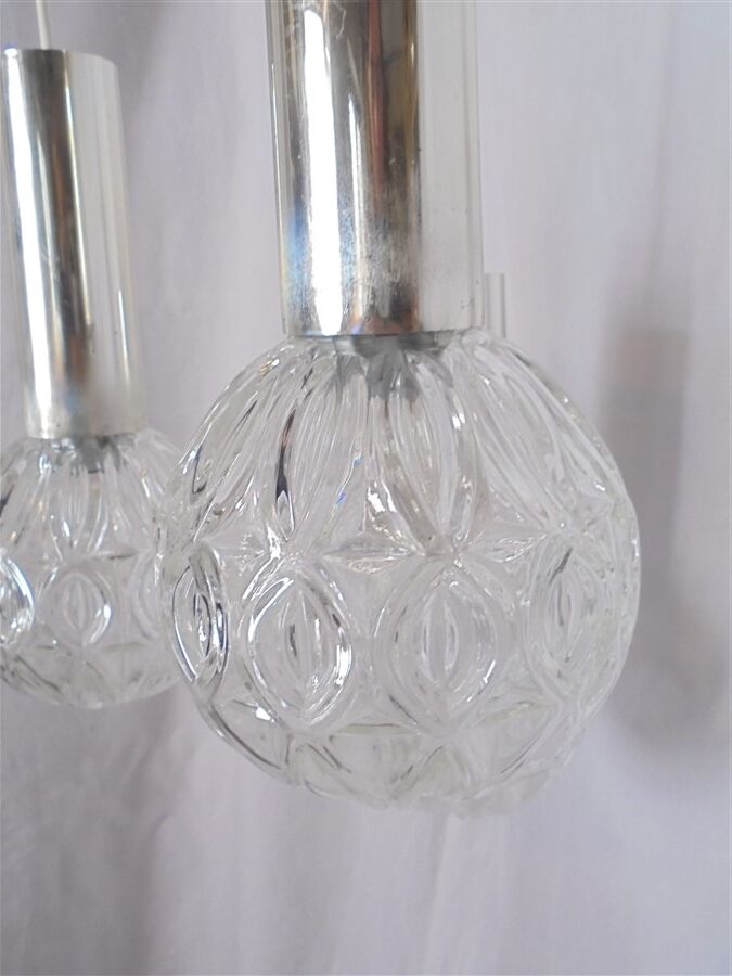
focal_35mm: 29
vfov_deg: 61.7
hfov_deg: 48.2
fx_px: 818
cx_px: 366
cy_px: 488
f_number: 3.7
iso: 320
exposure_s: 1/30
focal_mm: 5.3
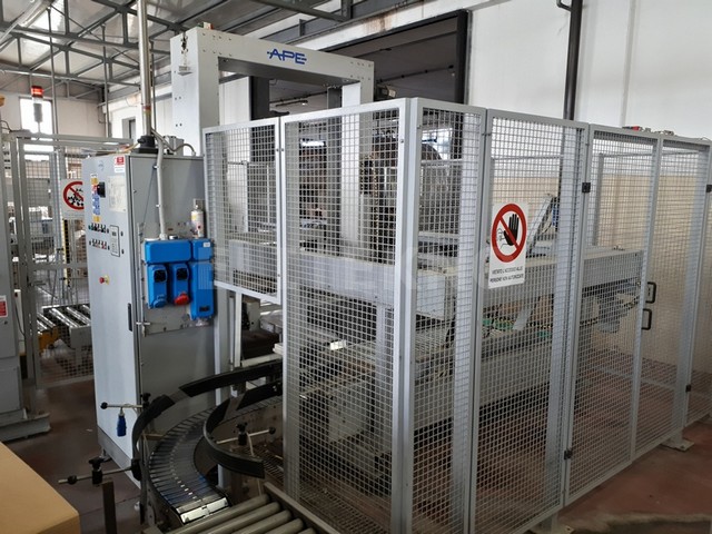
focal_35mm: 27
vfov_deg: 51.4
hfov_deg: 65.3
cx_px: 356
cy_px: 267
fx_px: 555
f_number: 1.9
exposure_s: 1/33
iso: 125
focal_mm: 3.6
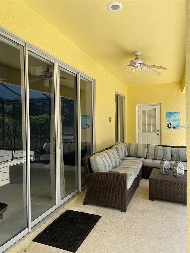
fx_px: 190
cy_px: 126
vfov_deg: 67.3
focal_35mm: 26
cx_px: 95
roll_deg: +1.0
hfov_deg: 53.1
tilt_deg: -0.5
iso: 32
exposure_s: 1/1103
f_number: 1.6
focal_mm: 4.2
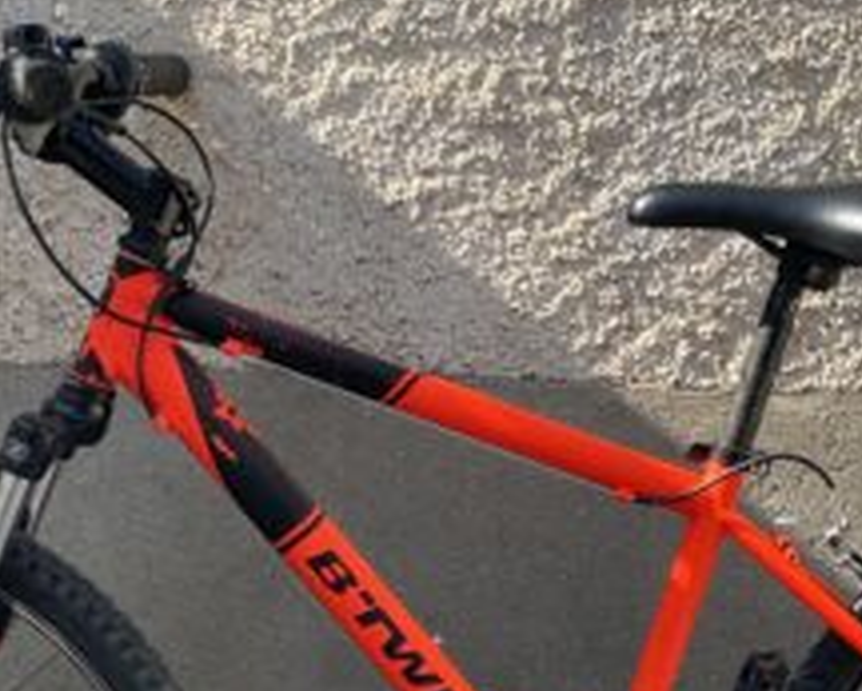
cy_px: 615
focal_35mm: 141
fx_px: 3599
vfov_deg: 10.9
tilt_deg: -13.1
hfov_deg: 13.7
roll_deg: -1.3
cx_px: 487
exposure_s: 1/331
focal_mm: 6
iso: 25
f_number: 2
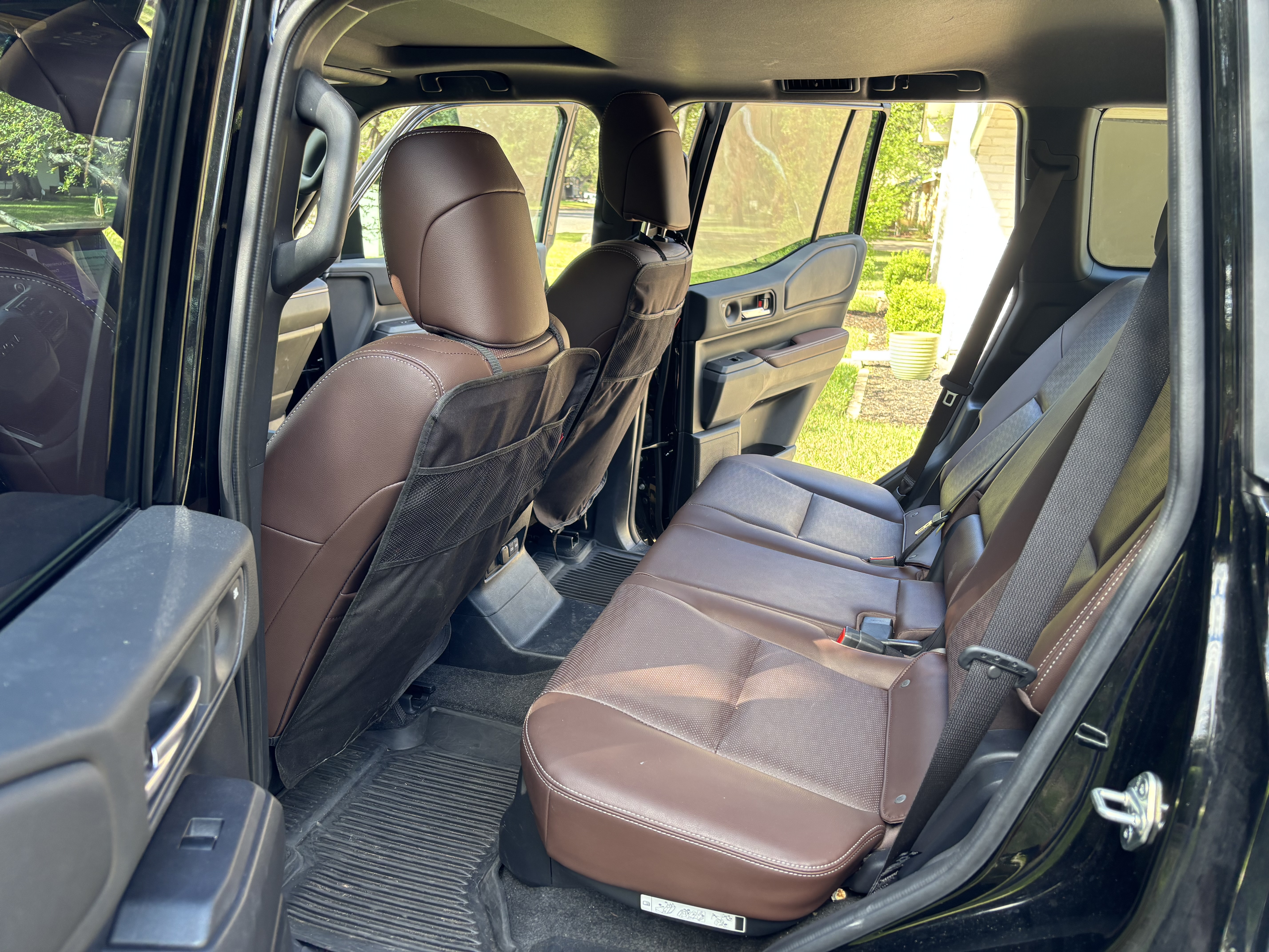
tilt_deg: -16.2
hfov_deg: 67.3
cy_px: 476
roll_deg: -3.3
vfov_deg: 53.1
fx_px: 953
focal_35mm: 26
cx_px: 634
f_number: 1.6
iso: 64
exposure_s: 1/121
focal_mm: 5.96
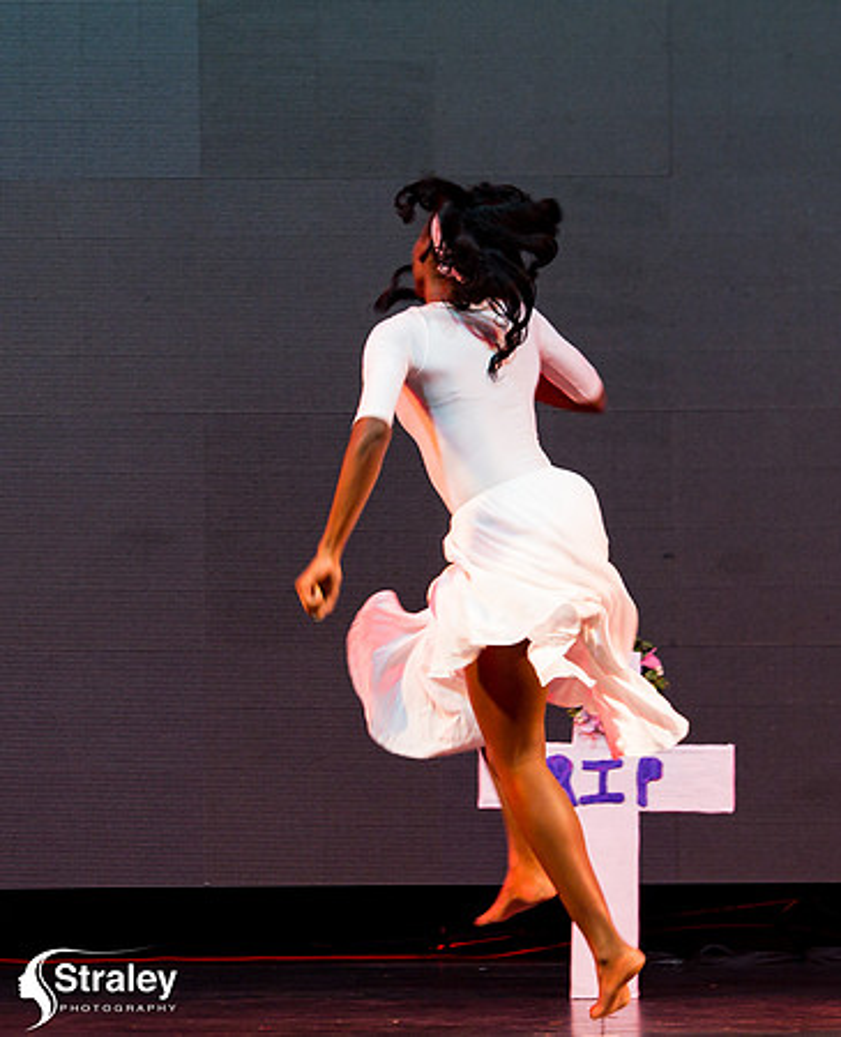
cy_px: 458
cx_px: 507
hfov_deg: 8.3
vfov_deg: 10.2
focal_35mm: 187
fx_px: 5781
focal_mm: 105
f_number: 5
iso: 3200
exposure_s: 1/160
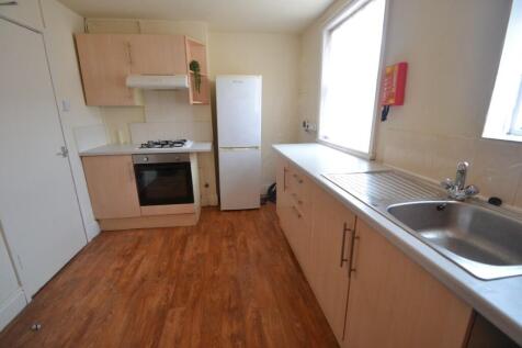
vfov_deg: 77.3
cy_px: 174
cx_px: 261
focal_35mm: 15
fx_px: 217
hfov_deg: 100.4
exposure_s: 1/60
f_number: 3.5
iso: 720
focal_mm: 10
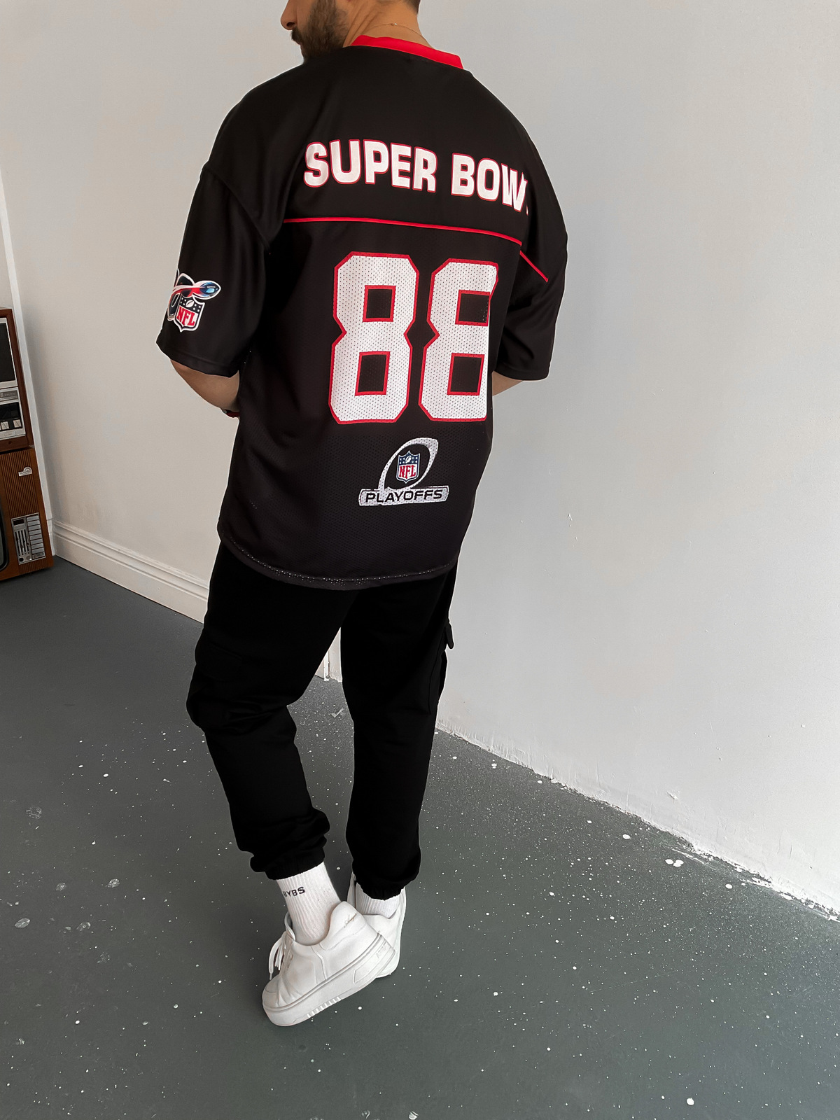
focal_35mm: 29
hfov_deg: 48.2
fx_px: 938
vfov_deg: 61.7
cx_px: 420
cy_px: 560
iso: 64
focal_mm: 3
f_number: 1.8
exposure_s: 1/110
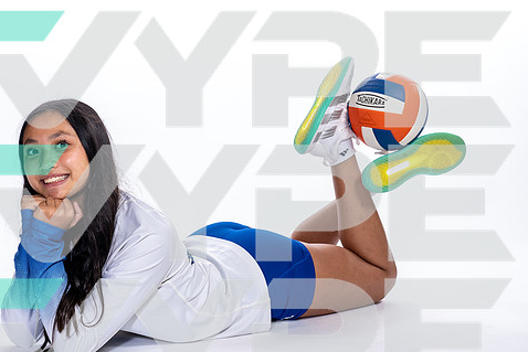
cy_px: 204
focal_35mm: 68
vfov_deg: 20.0
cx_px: 234
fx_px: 998
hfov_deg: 29.6
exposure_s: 1/250
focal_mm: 56
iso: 400
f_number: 5.6
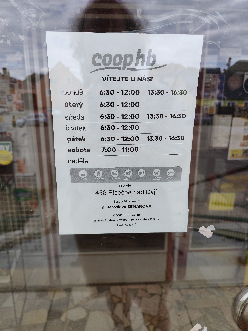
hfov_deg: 58.9
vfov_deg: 73.9
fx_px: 220
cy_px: 166
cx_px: 124
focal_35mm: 23
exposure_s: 1/319
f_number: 1.65
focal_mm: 6.19
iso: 50
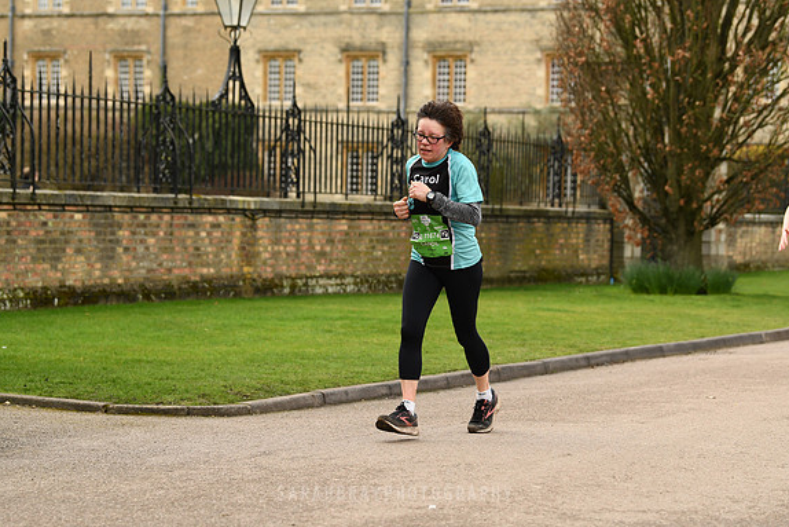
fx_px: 2170
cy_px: 265
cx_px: 394
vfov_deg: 13.8
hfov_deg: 20.6
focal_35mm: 99
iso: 450
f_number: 4.5
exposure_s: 1/1000
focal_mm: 98
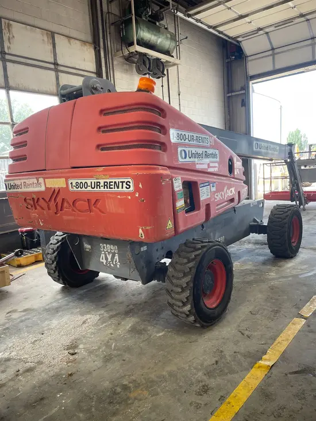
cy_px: 210
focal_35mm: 26
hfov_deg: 53.1
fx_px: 316
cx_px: 158
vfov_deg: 67.3
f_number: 1.6
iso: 50
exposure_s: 1/121
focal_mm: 4.2
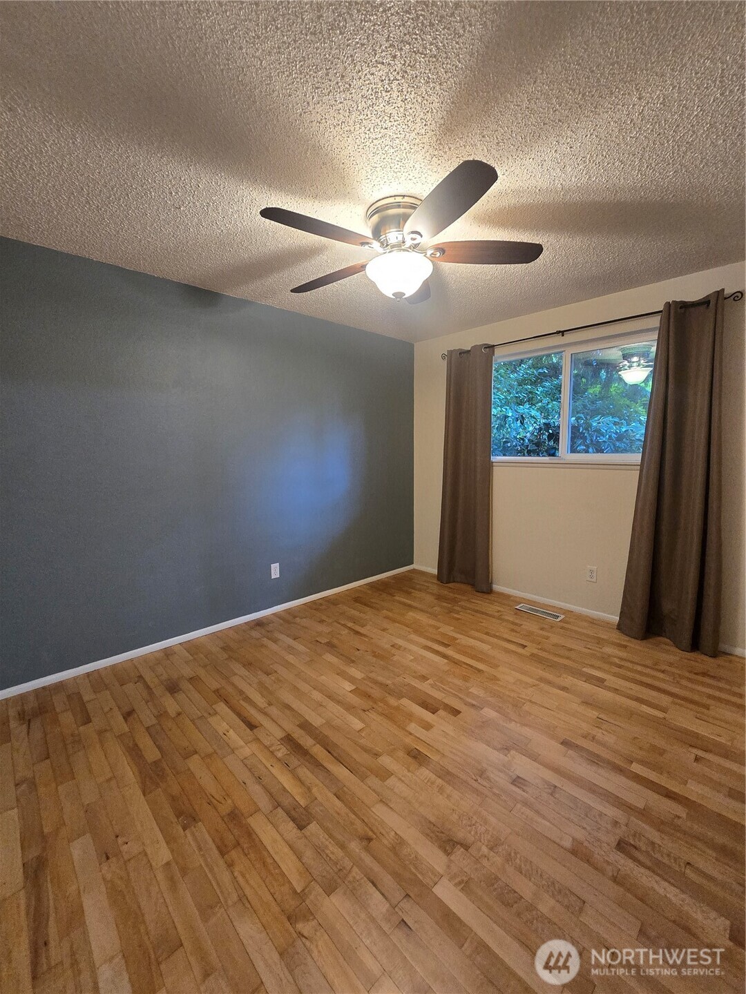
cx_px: 373
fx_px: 374
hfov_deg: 89.9
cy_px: 497
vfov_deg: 106.2
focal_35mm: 13
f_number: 2.2
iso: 500
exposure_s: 1/60
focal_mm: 2.2
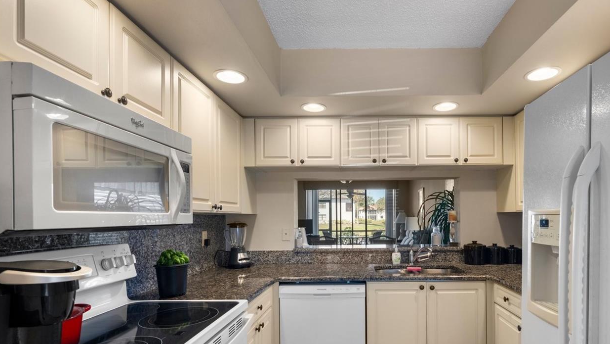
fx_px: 307
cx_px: 358
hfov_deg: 88.7
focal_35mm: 19
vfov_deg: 57.6
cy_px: 215
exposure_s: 1/6
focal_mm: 14
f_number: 8
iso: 800
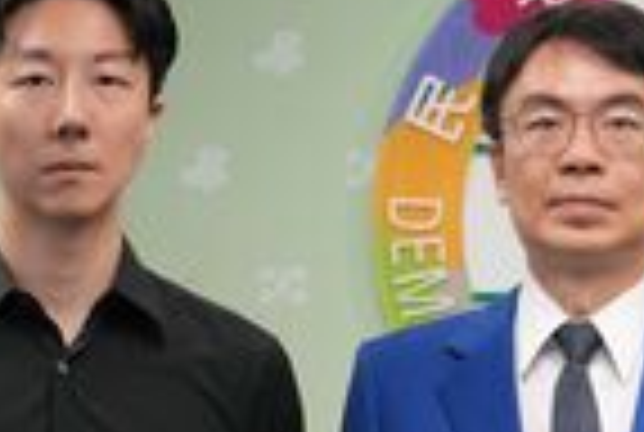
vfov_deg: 3.9
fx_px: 6389
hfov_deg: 5.8
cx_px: 527
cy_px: 457
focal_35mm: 356
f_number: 6.3
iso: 2500
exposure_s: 1/160
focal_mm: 85
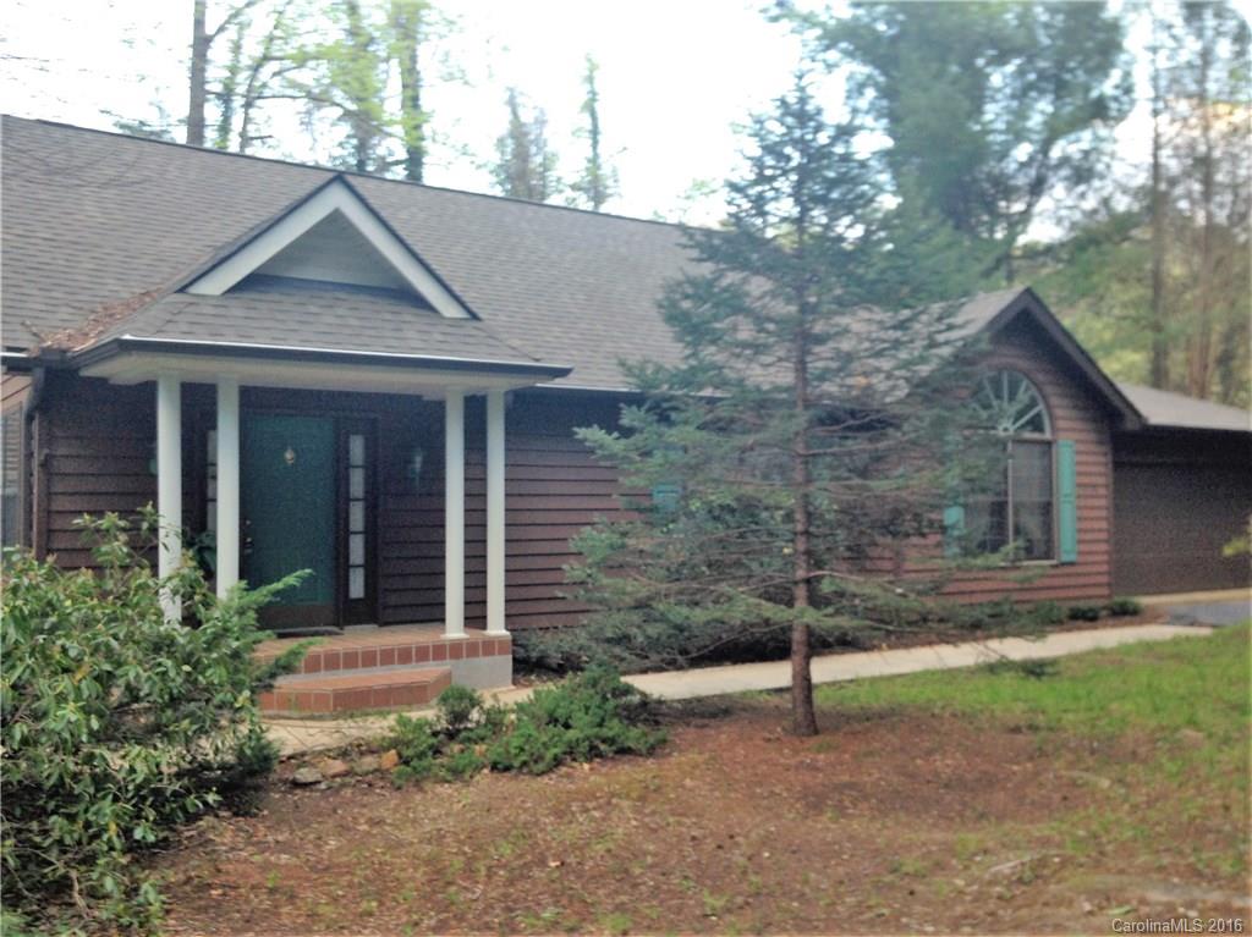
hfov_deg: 55.4
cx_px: 626
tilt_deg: +4.7
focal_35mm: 33
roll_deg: +0.5
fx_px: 1193
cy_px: 468
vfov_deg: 42.9
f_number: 2.4
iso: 50
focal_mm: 4.12
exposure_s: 1/20
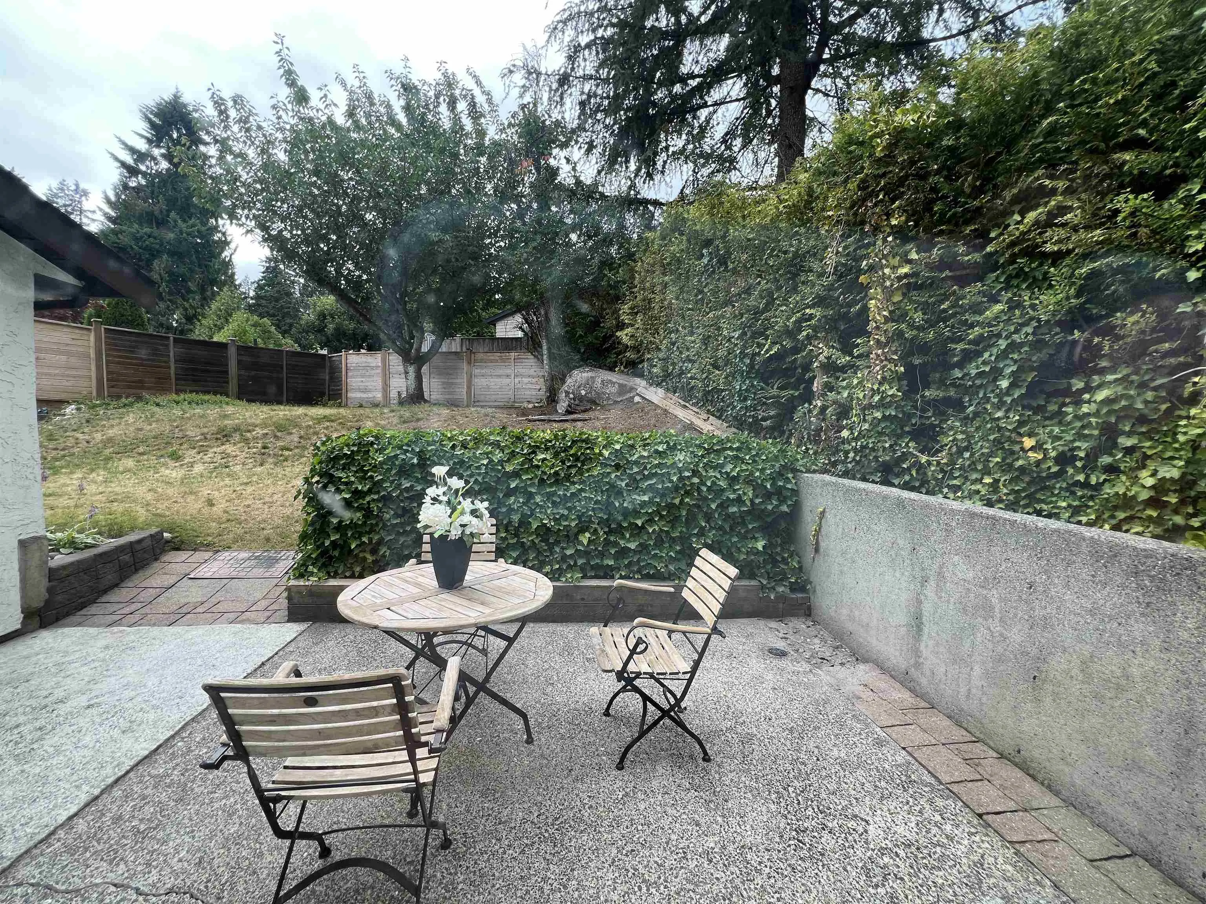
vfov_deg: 89.9
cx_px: 603
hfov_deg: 106.2
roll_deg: -0.7
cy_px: 452
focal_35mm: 13
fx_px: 453
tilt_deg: -2.9
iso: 32
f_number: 1.8
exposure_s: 1/164
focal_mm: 1.57
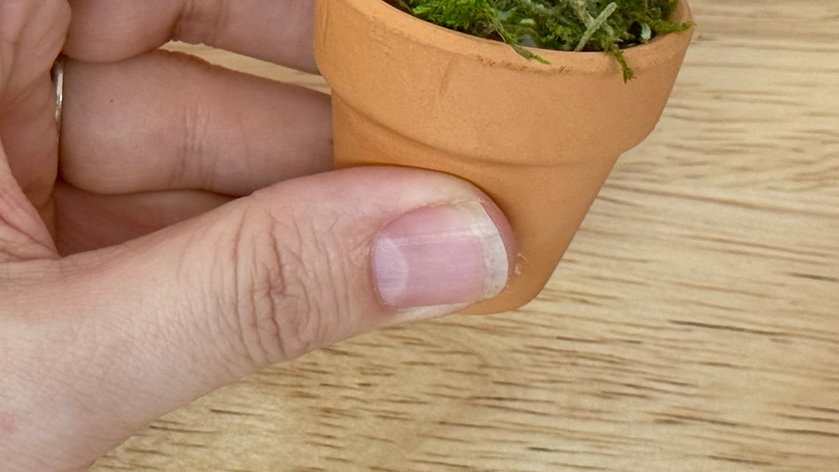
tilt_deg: -71.0
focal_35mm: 89
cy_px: 33
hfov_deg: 23.9
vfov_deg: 13.5
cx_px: 524
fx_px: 1980
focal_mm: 6.76
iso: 125
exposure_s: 1/120
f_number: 1.78
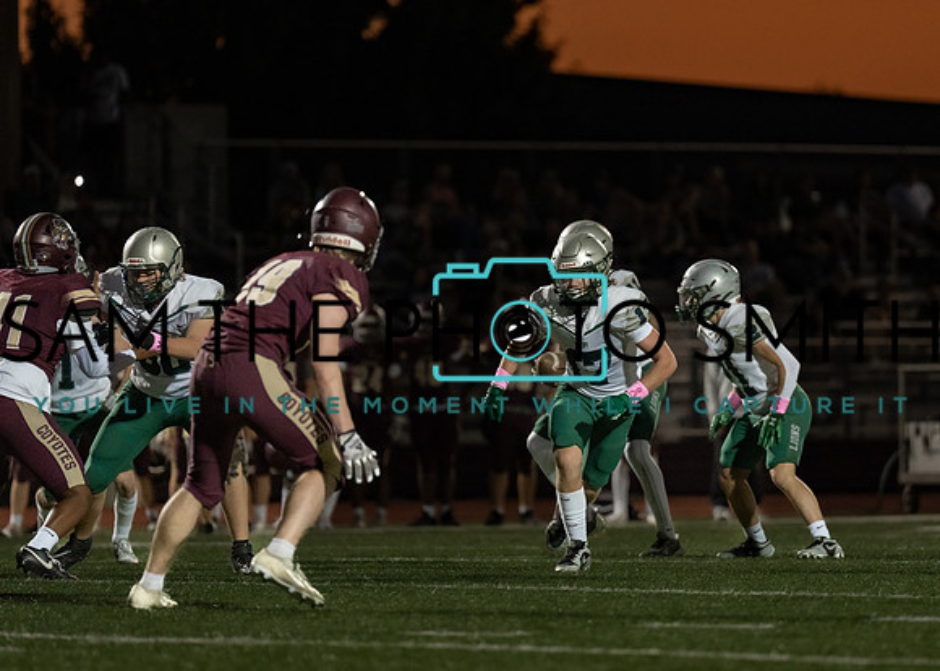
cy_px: 296
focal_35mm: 307
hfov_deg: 6.6
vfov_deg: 4.7
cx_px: 568
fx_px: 8193
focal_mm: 200
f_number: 2.8
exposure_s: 1/1000
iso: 1600
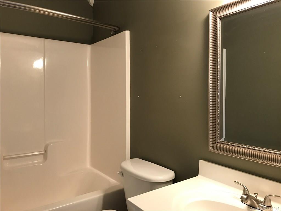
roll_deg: +0.6
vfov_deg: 49.7
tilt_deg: -2.0
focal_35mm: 28
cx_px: 140
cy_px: 106
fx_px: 227
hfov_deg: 63.4
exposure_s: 1/24
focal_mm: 3.99
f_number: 1.8
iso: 32
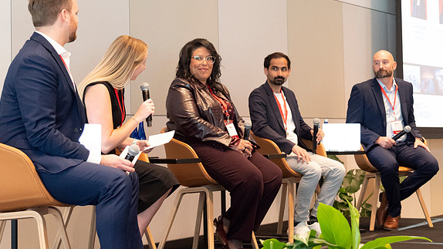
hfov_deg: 25.3
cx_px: 233
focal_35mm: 84
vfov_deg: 14.4
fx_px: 987
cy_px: 93
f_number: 5.3
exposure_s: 1/60
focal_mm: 50
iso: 4500
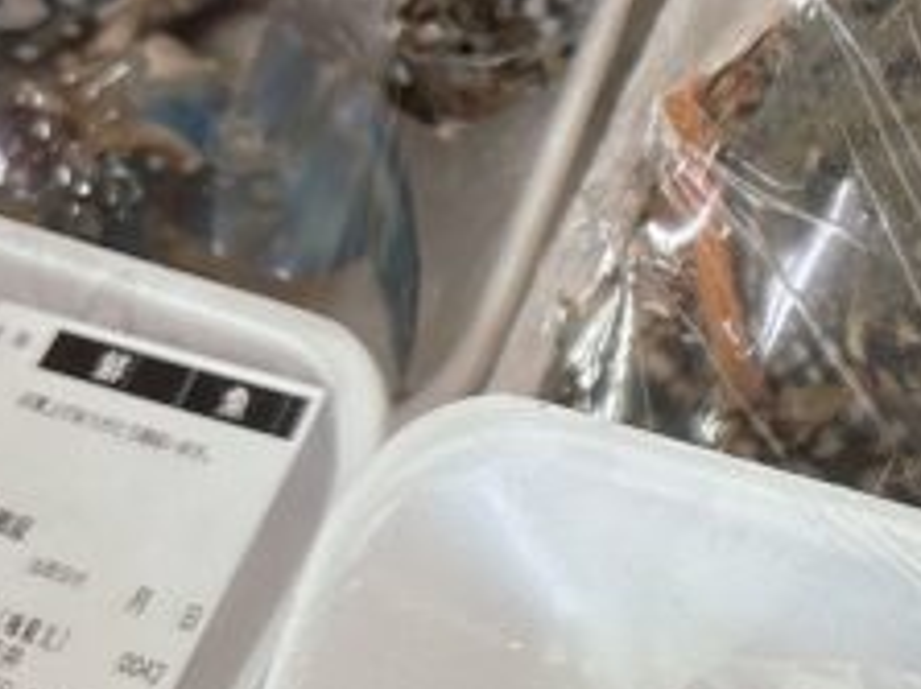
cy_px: 487
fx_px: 2978
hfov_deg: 15.8
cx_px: 1491
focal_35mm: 112
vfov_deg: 13.2
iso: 80
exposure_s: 1/60
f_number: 1.6
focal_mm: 5.96
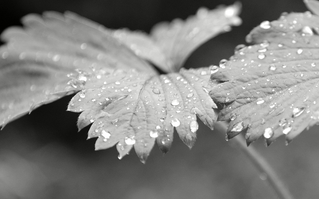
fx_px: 3894
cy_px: 164
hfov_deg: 4.7
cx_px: 319
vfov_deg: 2.9
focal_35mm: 448
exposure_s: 1/1600
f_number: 2.8
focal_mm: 200
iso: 800
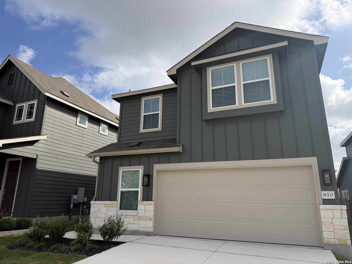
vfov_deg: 56.8
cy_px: 132
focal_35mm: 24
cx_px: 176
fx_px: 244
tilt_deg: +15.5
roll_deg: -0.7
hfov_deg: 71.6
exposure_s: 1/7353
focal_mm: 6.76
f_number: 1.78
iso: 125
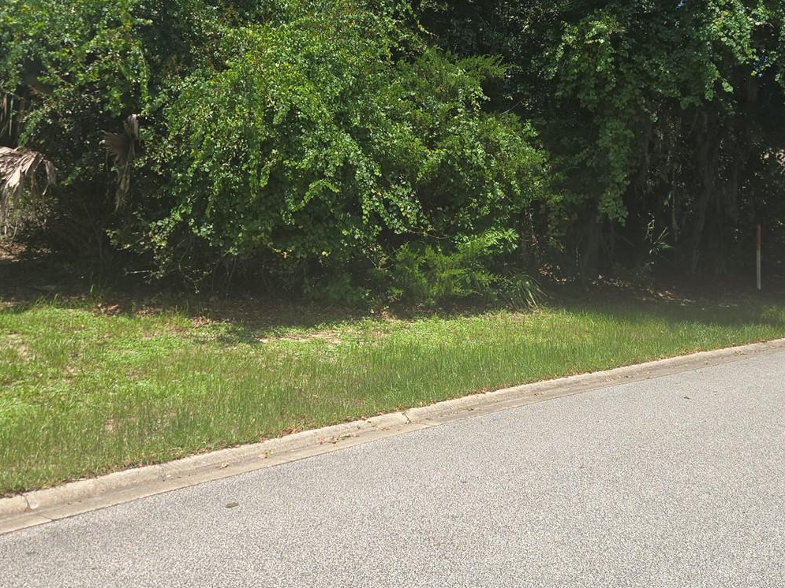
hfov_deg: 49.8
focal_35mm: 37
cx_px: 478
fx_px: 839
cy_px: 147
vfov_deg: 37.7
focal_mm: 5.4
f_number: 1.8
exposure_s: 1/1354
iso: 25
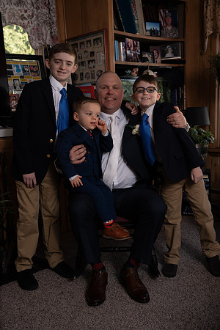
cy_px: 165
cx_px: 110
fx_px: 385
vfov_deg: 46.4
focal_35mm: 42
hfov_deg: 31.9
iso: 320
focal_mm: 42
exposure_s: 1/200
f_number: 4
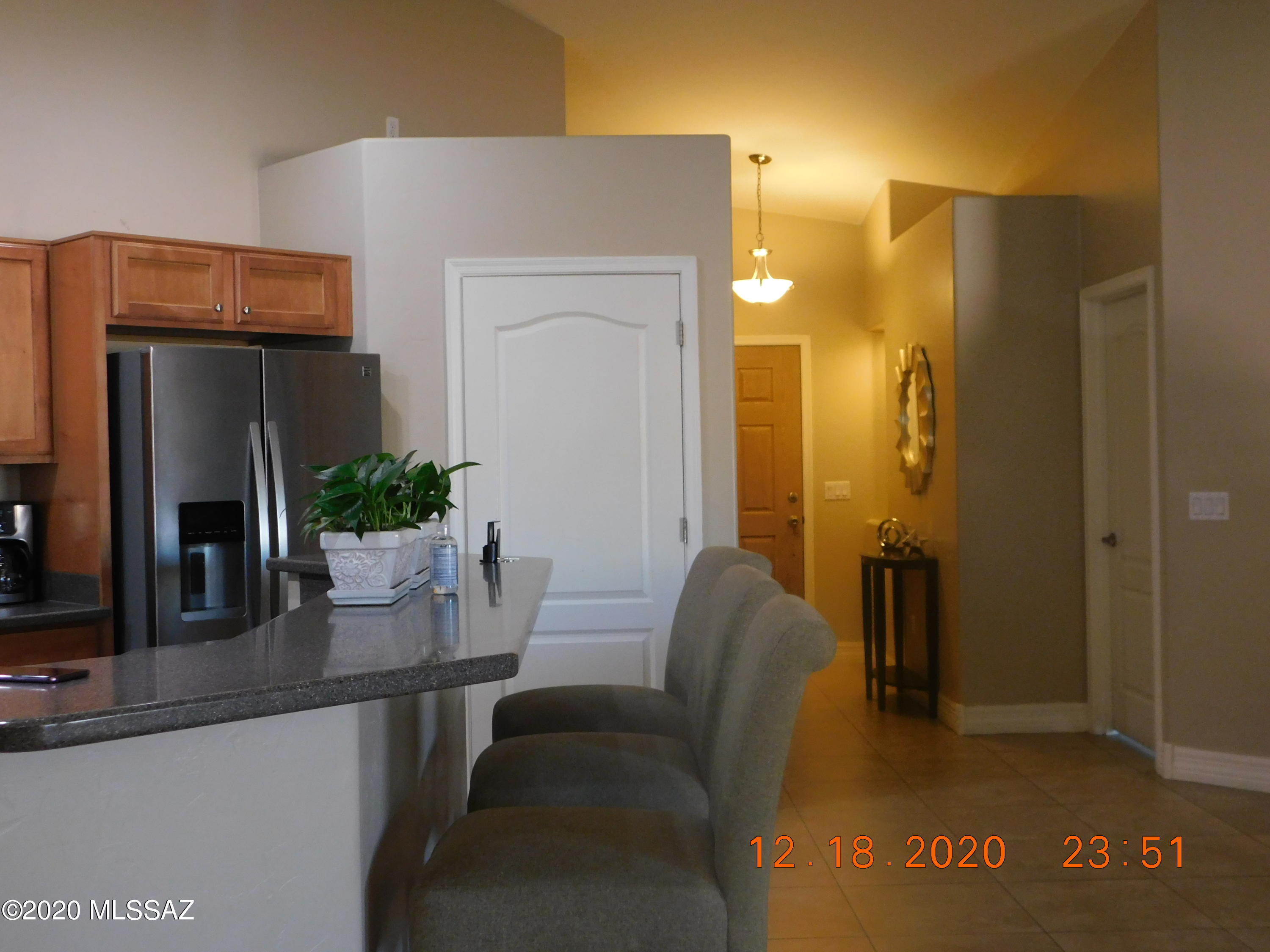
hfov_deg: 46.8
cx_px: 635
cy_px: 476
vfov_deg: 36.0
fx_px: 1468
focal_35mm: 40
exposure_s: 1/30
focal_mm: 7.1
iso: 360
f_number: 3.6
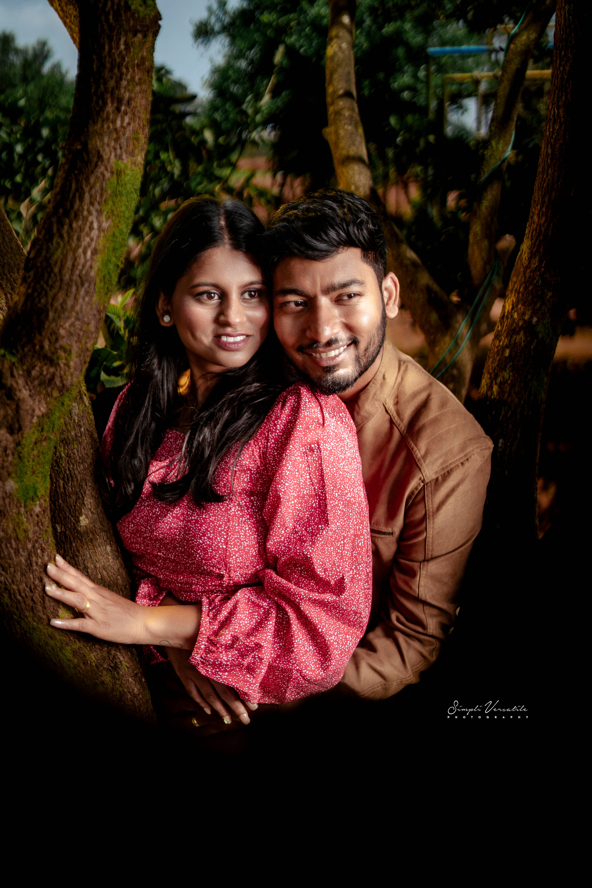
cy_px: 444
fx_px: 863
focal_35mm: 35
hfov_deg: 37.9
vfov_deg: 54.4
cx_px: 296
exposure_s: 1/6400
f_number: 1.4
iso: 100
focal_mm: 35
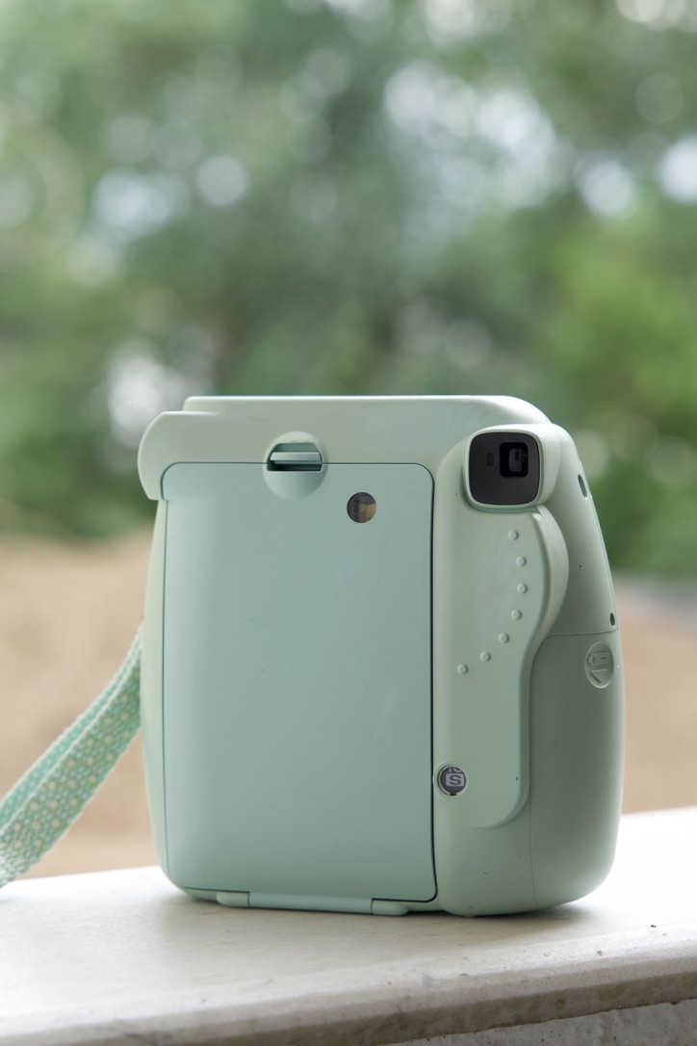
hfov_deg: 15.0
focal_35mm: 91
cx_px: 348
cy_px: 523
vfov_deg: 22.4
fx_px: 2643
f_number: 5.6
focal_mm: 60.8
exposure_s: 1/125
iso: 250
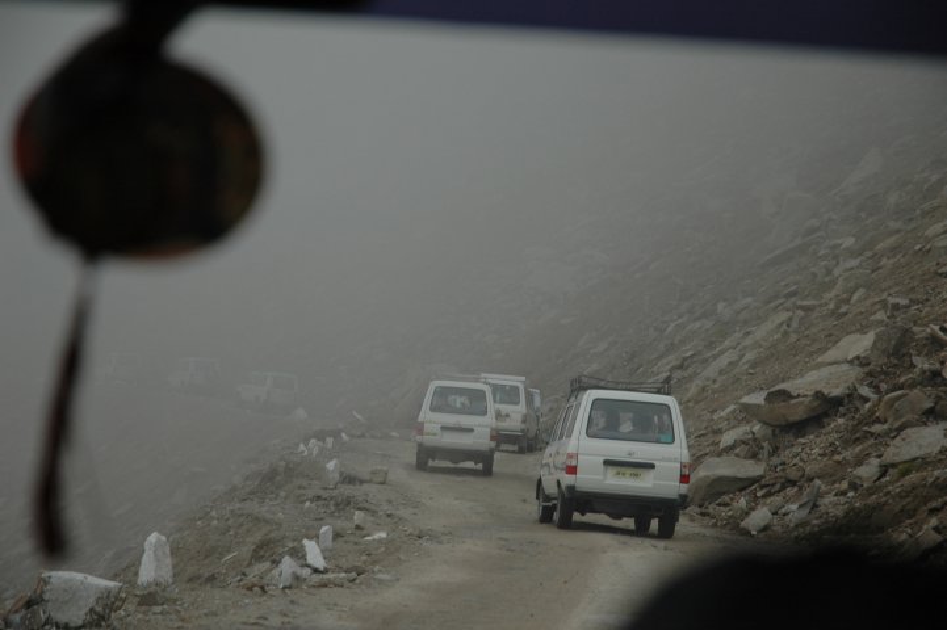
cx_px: 474
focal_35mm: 105
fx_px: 2761
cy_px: 315
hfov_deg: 19.5
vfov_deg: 13.0
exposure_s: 1/1000
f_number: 4.5
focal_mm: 70
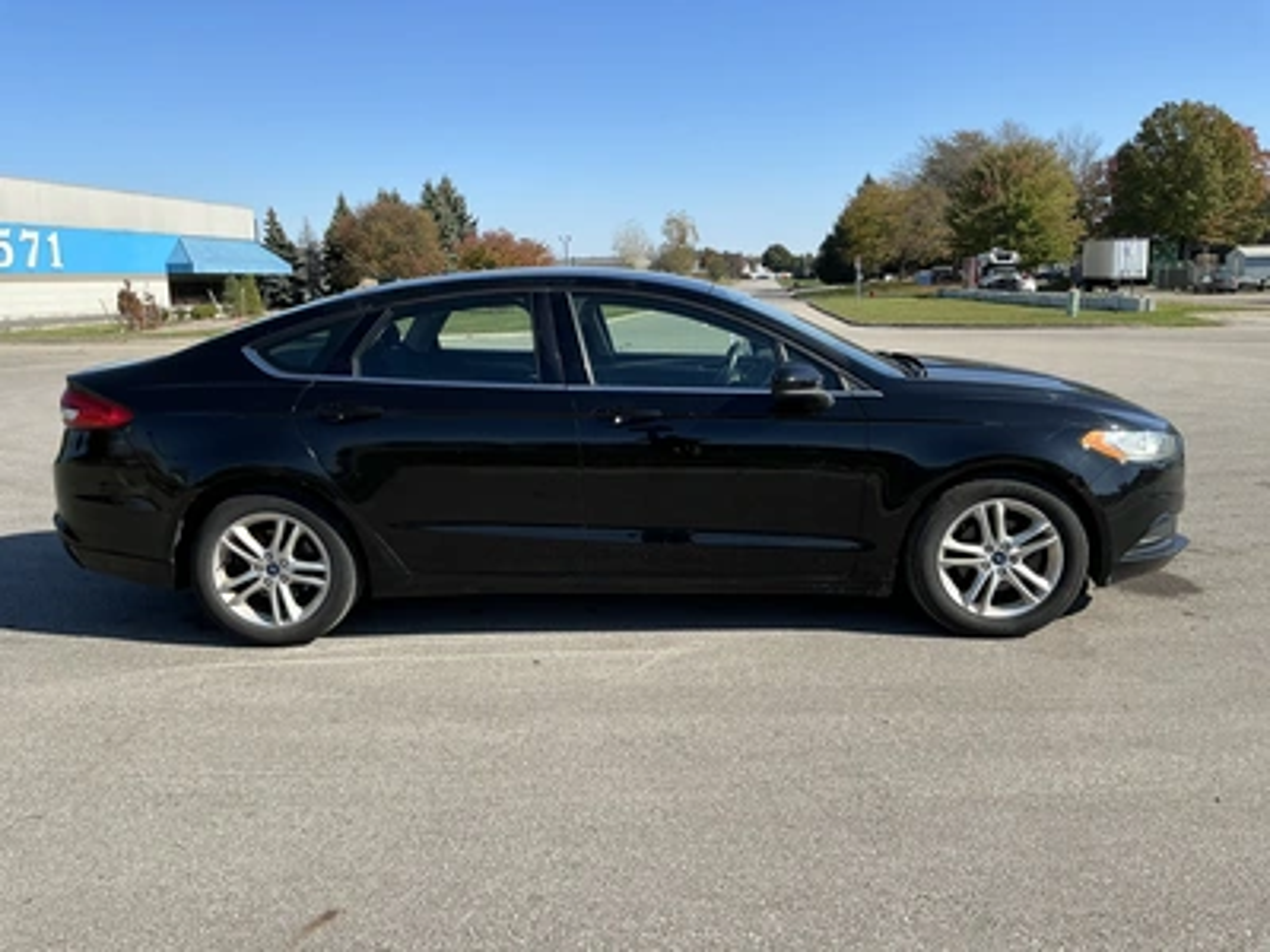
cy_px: 476
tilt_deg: -8.1
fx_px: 1027
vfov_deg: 49.7
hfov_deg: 63.4
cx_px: 635
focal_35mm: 28
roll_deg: +1.3
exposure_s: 1/1412
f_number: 1.8
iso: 25
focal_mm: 3
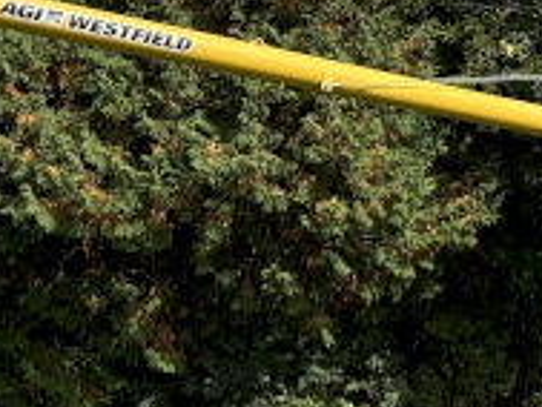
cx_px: 989
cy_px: 80
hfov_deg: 15.3
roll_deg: +1.5
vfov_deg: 13.4
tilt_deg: +6.0
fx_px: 1723
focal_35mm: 110
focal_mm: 5.96
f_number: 1.6
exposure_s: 1/2398
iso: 50
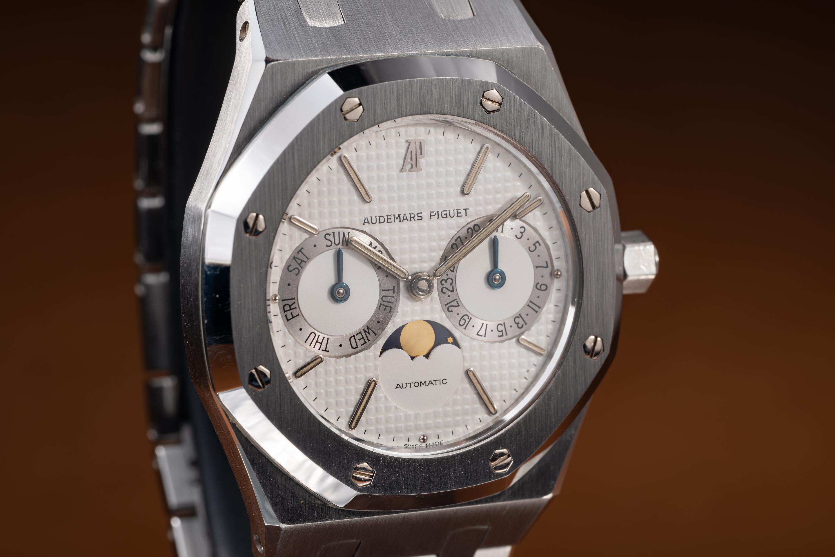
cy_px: 278
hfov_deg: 19.5
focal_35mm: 105
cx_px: 418
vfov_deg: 13.0
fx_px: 2435
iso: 64
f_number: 22
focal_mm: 105
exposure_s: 1/100
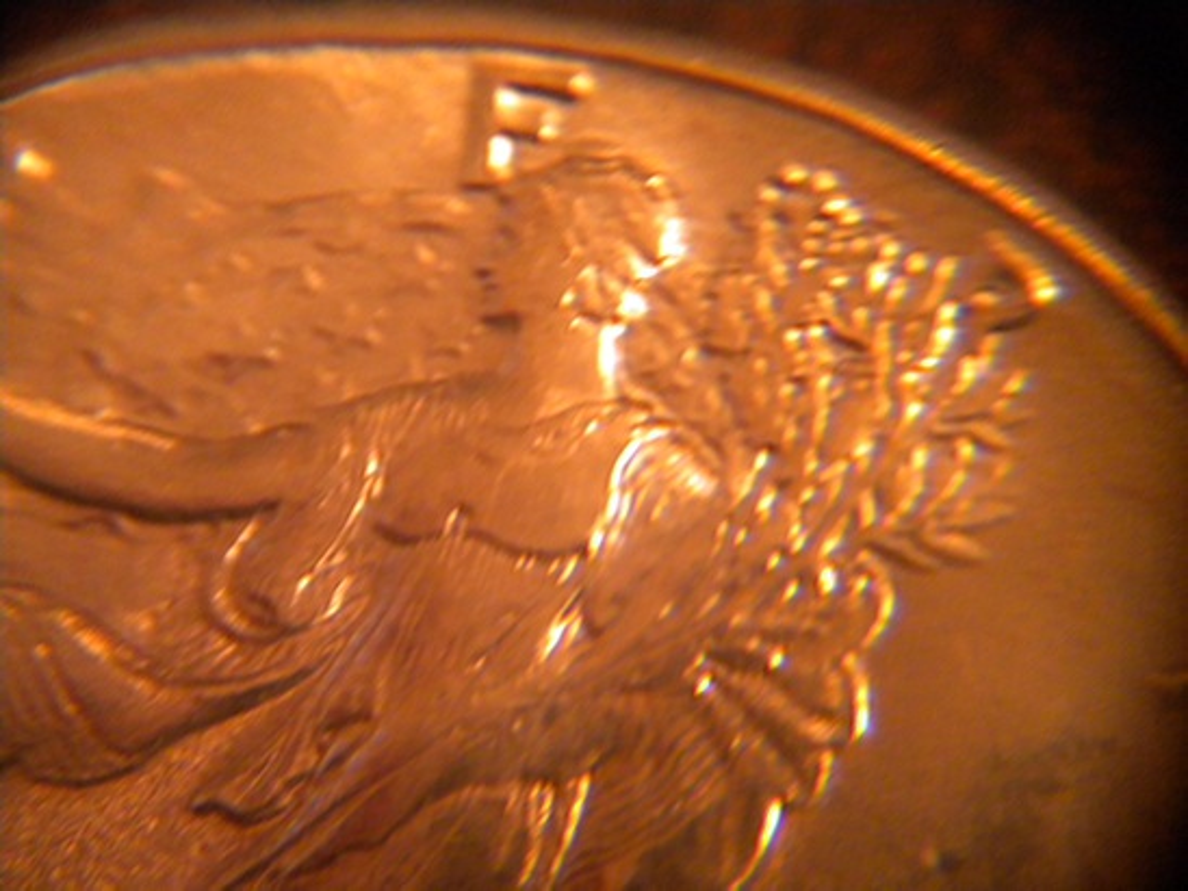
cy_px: 446
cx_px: 594
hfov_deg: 36.8
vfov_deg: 28.0
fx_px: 1785
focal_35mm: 52
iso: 400
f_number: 3.9
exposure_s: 1/13
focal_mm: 9.3
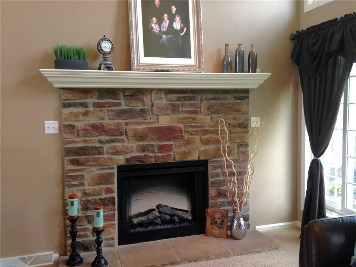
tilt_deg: -6.9
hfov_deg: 55.4
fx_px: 339
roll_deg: +1.1
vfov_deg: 42.9
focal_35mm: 33
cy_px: 134
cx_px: 178
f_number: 2.4
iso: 50
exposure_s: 1/20
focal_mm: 4.12
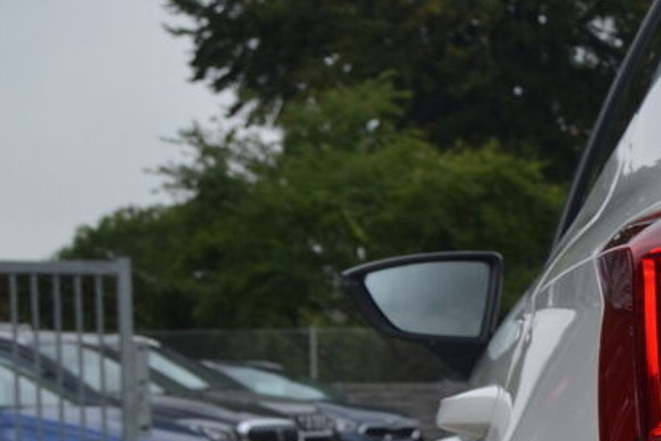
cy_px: 606
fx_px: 2552
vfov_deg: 9.7
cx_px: 1450
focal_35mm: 139
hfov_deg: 12.4
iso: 100
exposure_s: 1/200
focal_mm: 20
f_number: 7.1
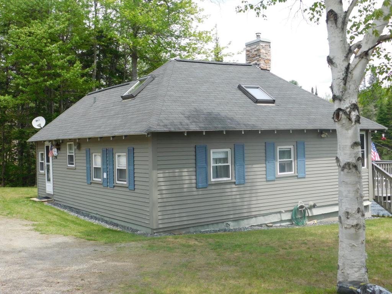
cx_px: 196
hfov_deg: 46.8
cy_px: 147
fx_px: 453
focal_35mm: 40
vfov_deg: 36.0
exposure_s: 1/640
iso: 125
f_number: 3.6
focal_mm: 7.1
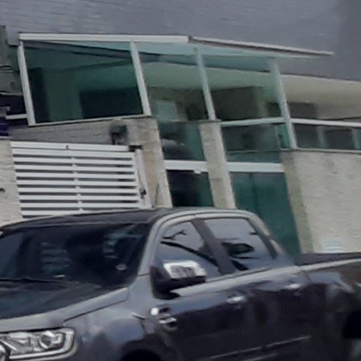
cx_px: -580
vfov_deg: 19.7
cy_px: -40
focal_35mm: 84
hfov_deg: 13.2
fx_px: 991
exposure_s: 1/2558
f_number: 2.2
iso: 40
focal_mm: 1.42
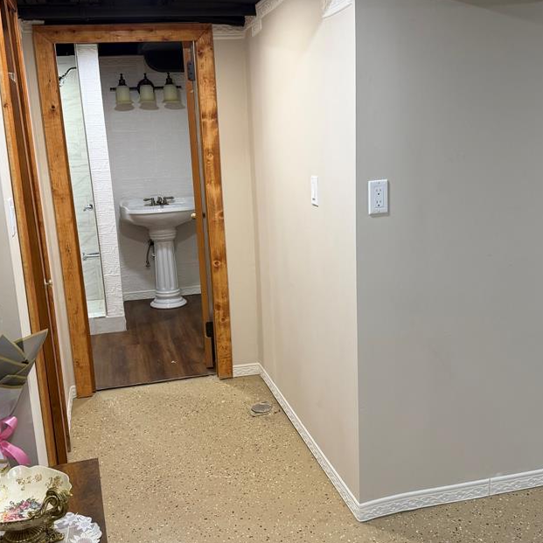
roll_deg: +3.9
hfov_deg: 47.2
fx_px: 621
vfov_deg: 47.2
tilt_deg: -13.3
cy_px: 275
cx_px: 255
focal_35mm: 35
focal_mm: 6.76
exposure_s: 1/120
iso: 160
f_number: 1.78
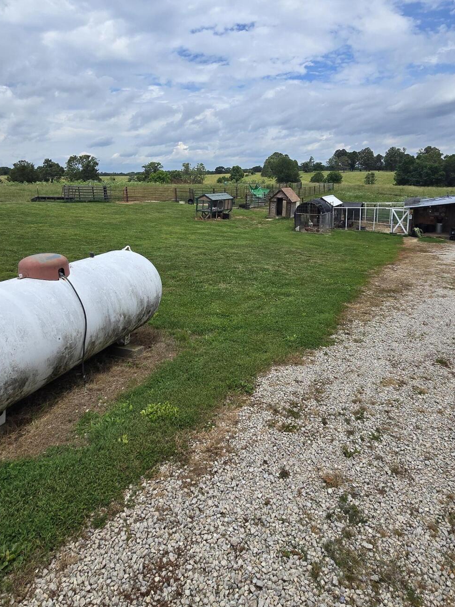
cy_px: 243
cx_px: 232
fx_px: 351
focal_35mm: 20
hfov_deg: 66.0
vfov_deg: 80.8
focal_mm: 2.2
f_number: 2.2
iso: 50
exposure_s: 1/4268
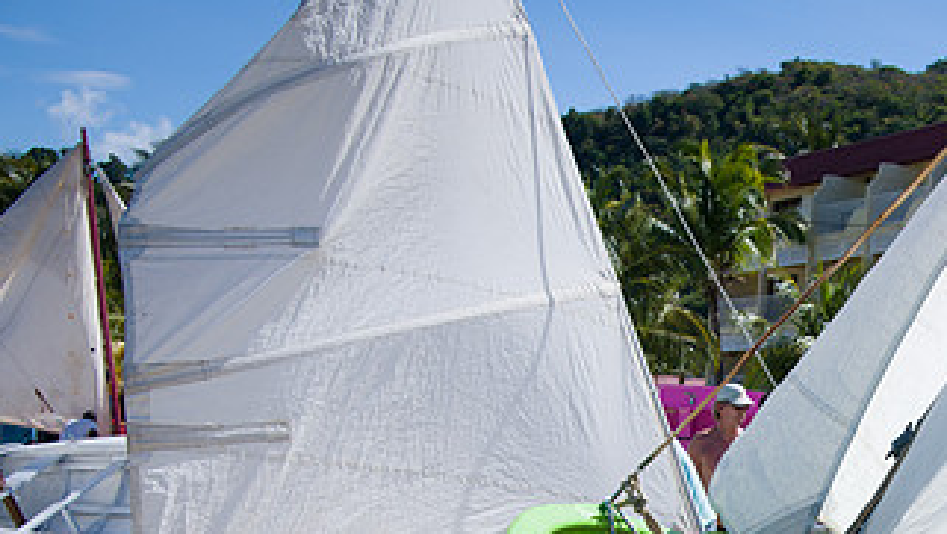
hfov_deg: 20.2
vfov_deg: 11.5
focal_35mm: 104
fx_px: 2613
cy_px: 565
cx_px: 844
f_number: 8
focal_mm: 55
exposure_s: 1/320
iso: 64
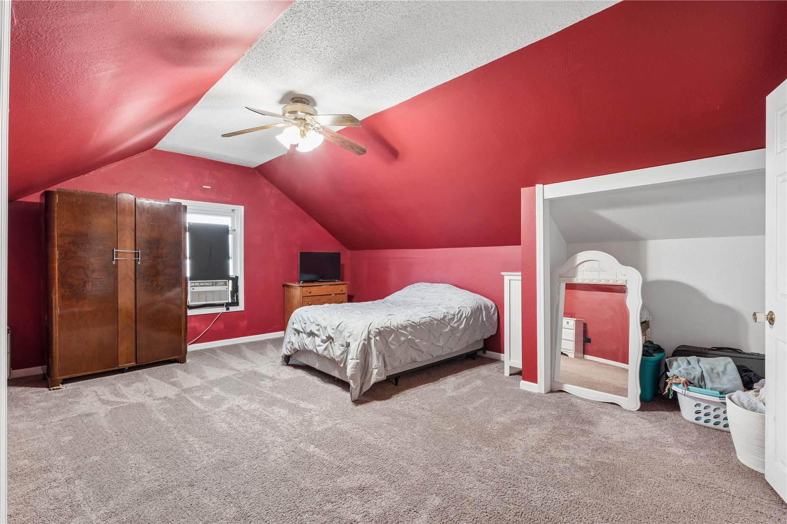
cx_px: 394
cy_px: 262
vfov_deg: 73.7
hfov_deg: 96.7
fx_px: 350
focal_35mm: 16
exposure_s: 1/2
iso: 400
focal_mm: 16
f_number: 9
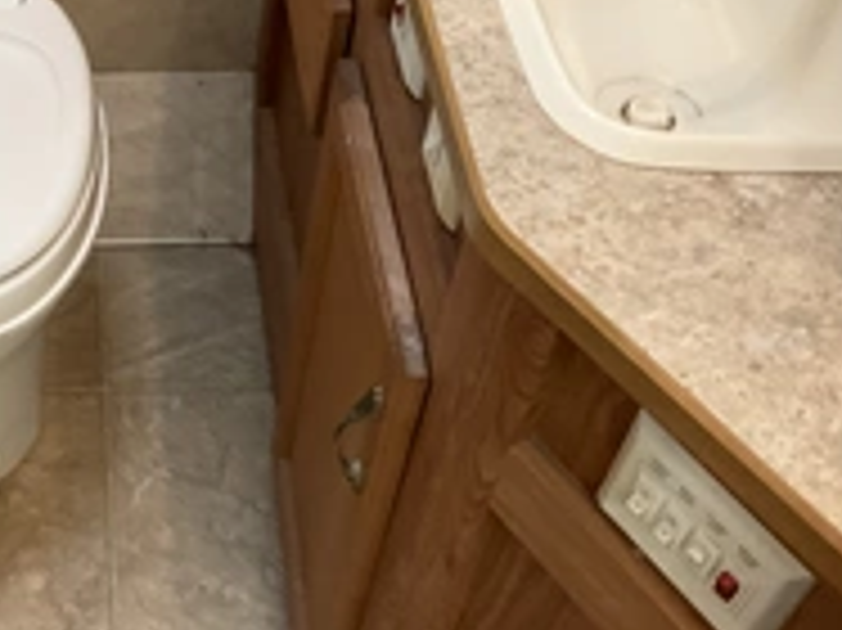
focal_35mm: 62
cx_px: 81
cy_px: 198
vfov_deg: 23.5
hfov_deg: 29.9
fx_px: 1507
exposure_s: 1/60
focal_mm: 3
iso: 200
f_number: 1.8
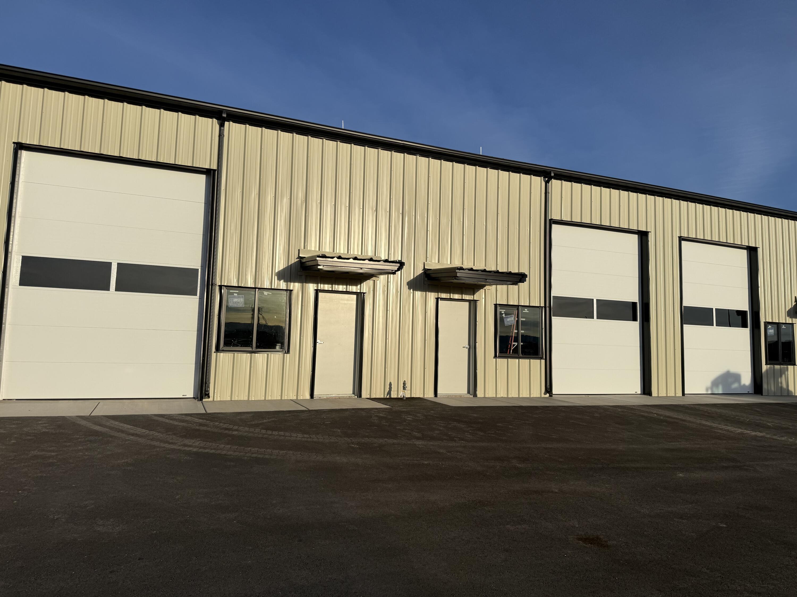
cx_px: 398
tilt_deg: +7.8
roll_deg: -1.0
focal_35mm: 24
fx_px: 553
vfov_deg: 56.8
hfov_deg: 71.6
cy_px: 298
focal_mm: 6.76
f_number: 1.78
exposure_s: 1/8130
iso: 80
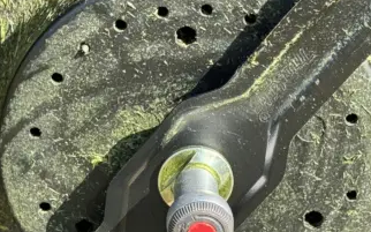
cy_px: 328
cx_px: 177
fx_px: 1637
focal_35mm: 162
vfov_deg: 8.0
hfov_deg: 12.9
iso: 64
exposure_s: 1/1193
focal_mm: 6.76
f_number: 1.78
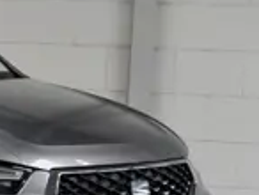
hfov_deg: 13.1
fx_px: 1057
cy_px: 131
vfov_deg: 10.5
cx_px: -153
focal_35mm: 141
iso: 160
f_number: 2.6
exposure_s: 1/60
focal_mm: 19.5
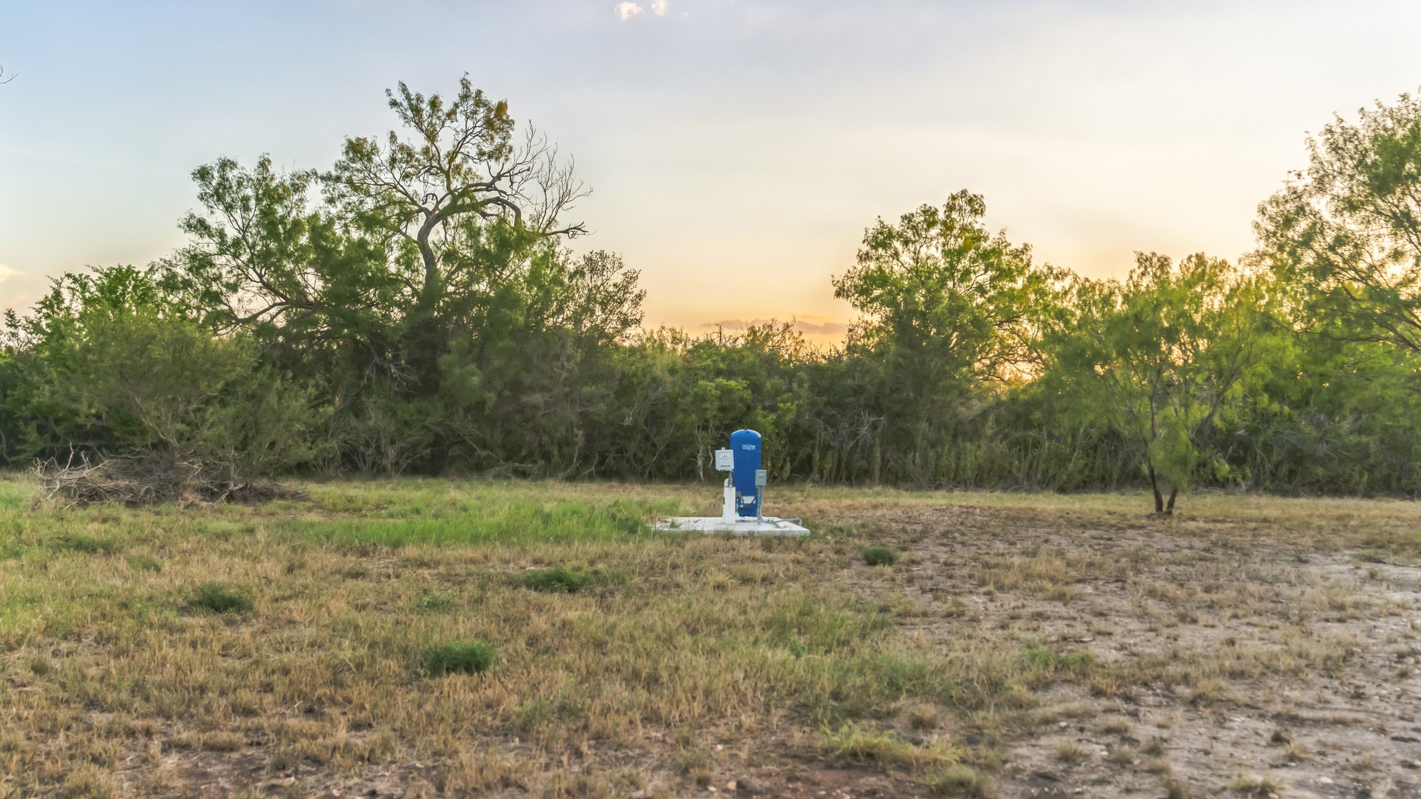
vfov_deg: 32.0
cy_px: 389
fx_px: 1394
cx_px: 708
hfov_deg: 54.0
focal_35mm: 37
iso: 200
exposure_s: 1/640
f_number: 2.8
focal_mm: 35
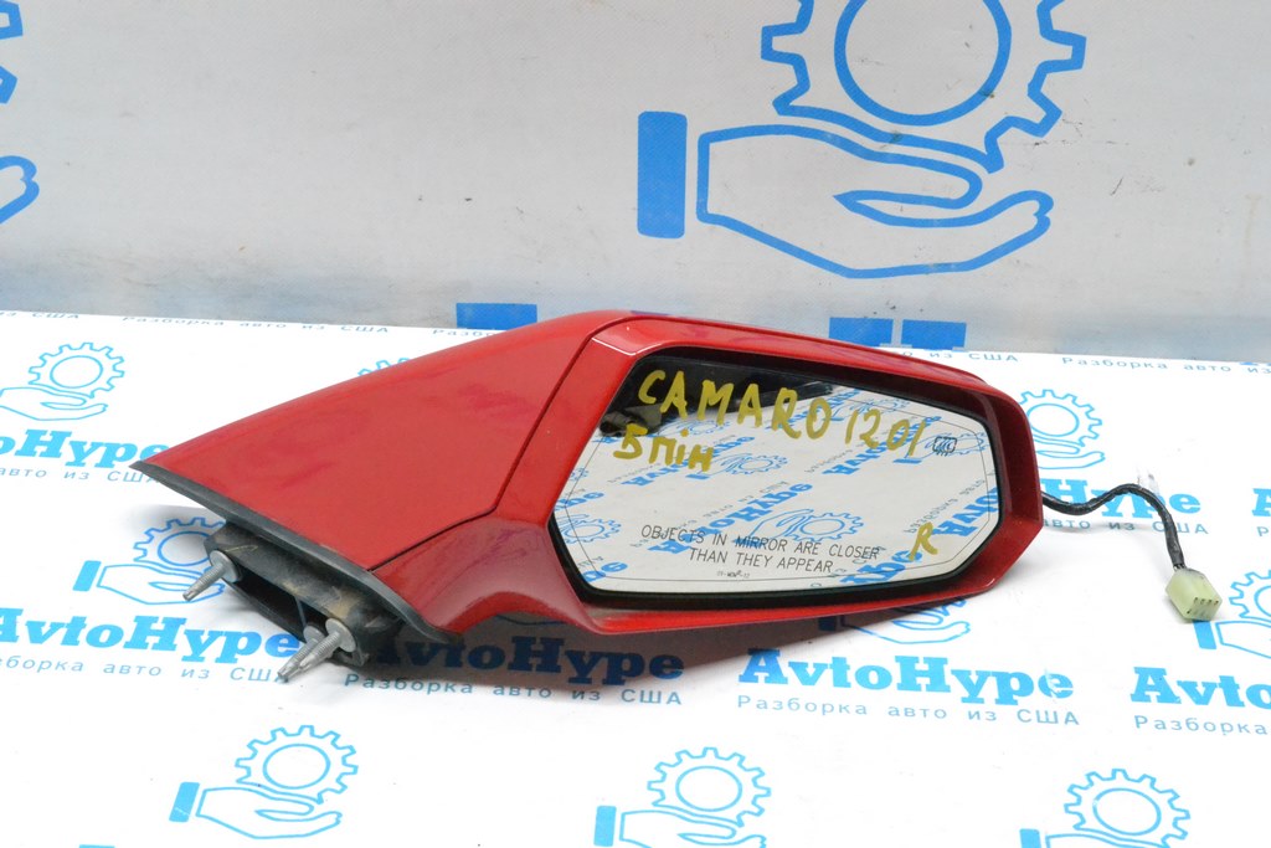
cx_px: 636
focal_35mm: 60
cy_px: 424
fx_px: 2118
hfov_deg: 33.4
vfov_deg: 22.6
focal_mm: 40
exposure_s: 1/125
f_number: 11
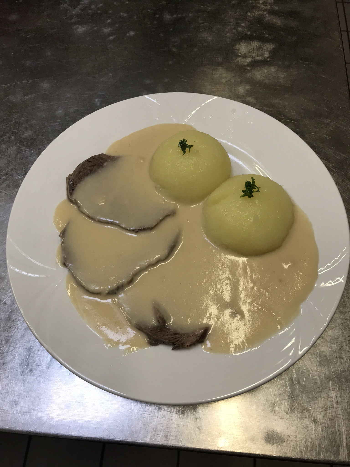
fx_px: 377
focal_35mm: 28
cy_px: 234
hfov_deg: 49.7
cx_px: 175
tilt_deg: -64.0
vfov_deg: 63.4
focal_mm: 3.99
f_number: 1.8
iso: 40
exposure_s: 1/100
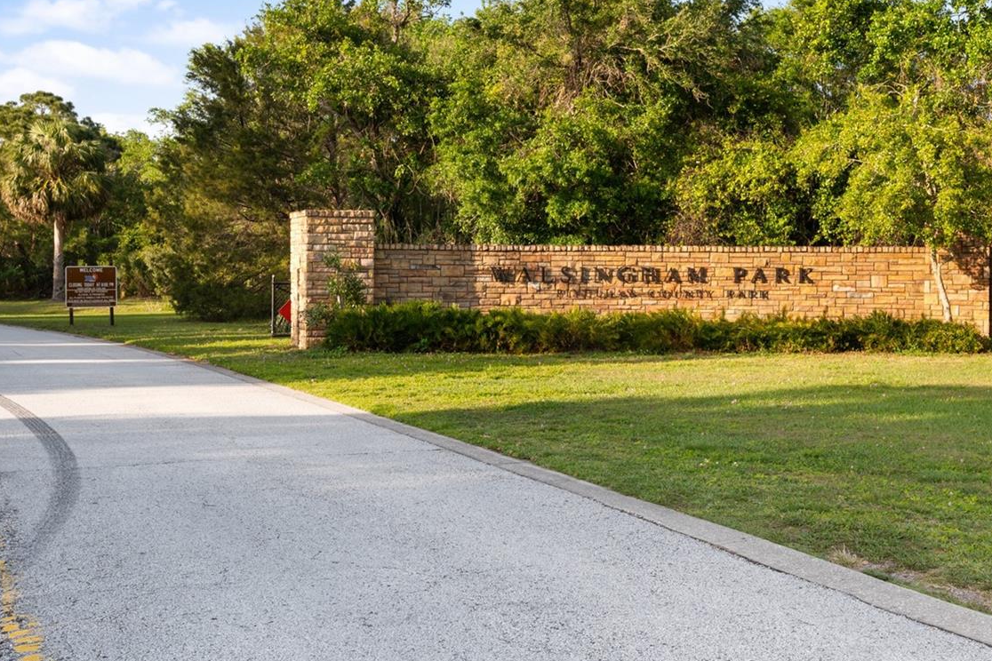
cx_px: 678
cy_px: 281
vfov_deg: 31.1
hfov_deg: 44.6
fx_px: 1185
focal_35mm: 43
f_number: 9
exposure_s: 1/25
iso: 250
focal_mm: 30
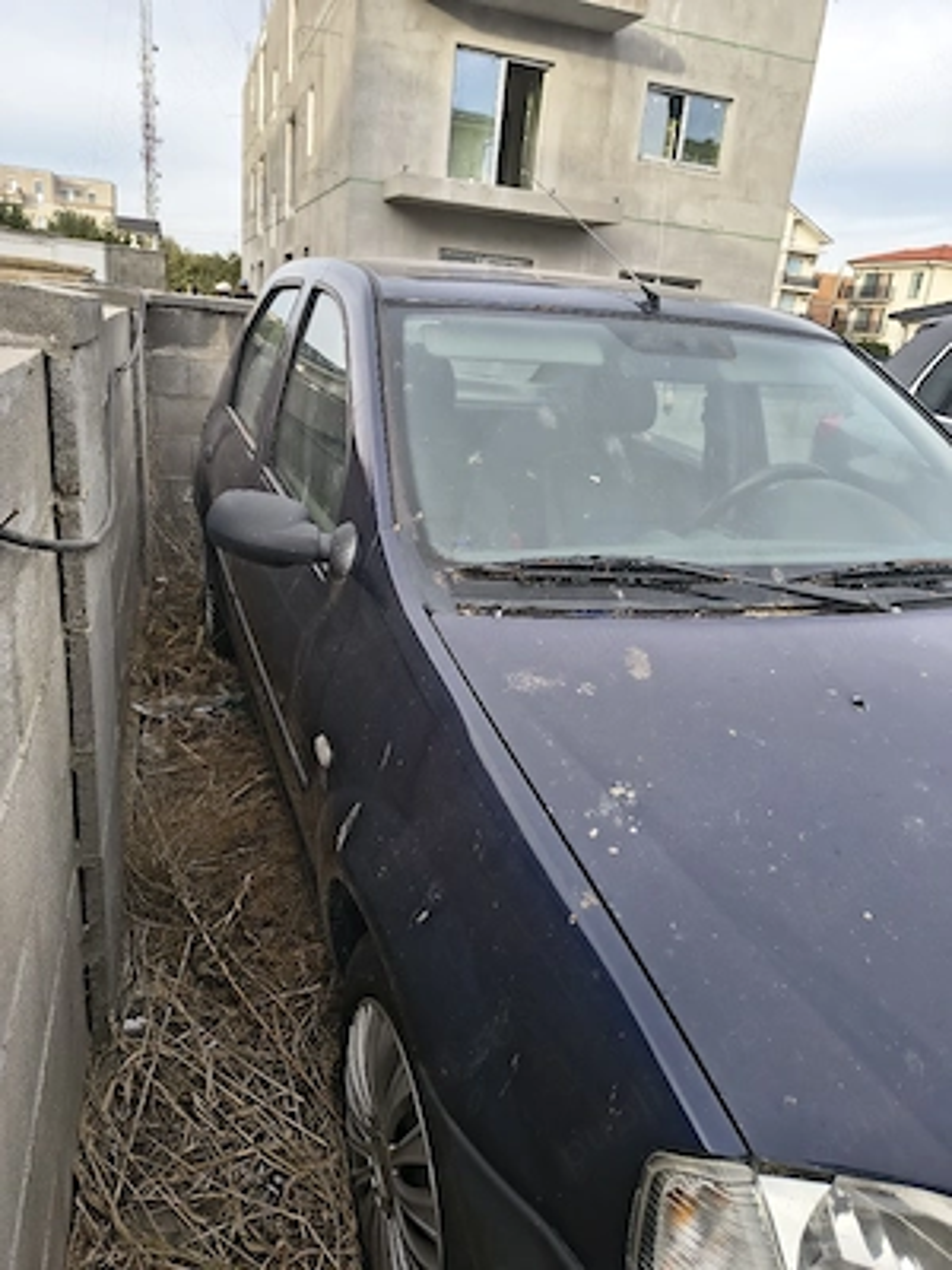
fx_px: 880
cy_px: 635
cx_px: 476
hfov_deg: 56.8
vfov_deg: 71.6
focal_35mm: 24
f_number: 1.8
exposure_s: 1/345
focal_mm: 5.56
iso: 100
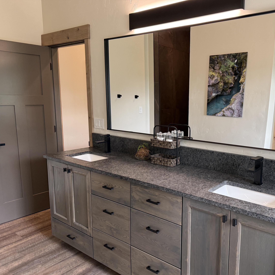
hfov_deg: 54.6
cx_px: 181
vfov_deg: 55.6
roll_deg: -0.8
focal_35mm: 29
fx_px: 261
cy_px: 140
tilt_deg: -9.8
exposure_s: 1/121
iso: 200
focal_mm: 6.76
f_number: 1.78
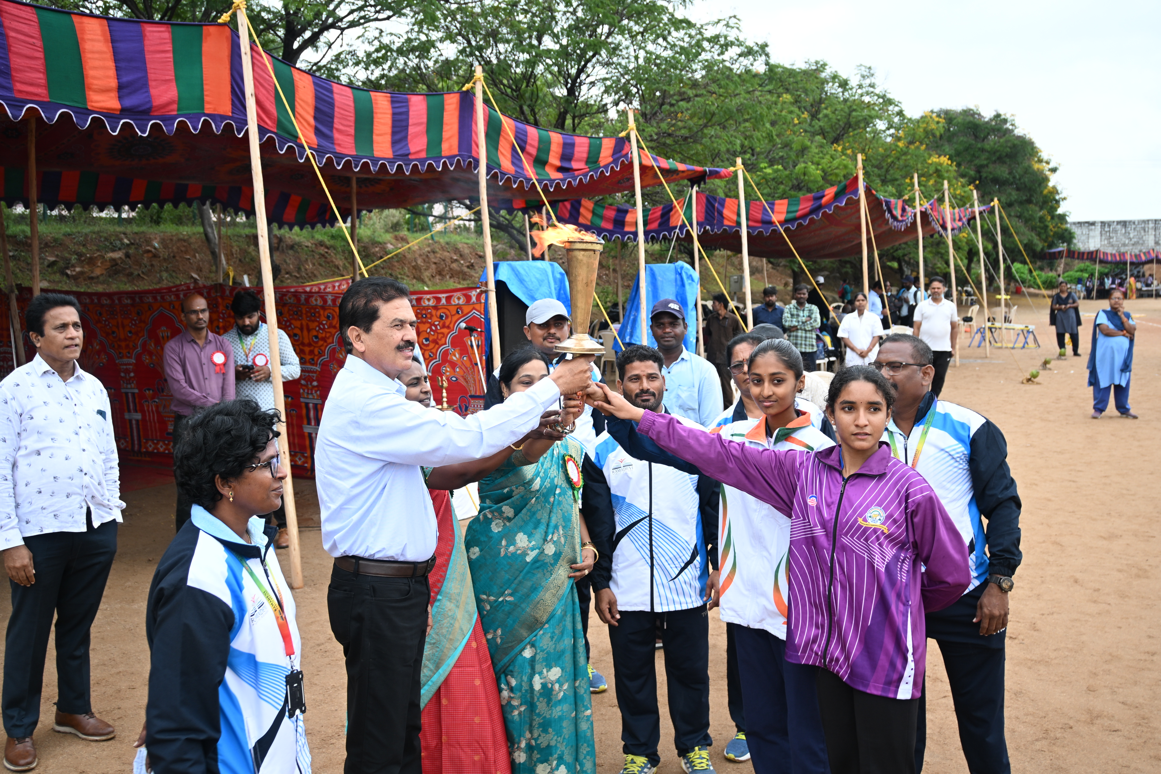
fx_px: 1475
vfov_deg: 29.4
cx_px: 580
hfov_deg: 43.0
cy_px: 387
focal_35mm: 46
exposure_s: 1/100
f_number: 4.8
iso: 100
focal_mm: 30.5
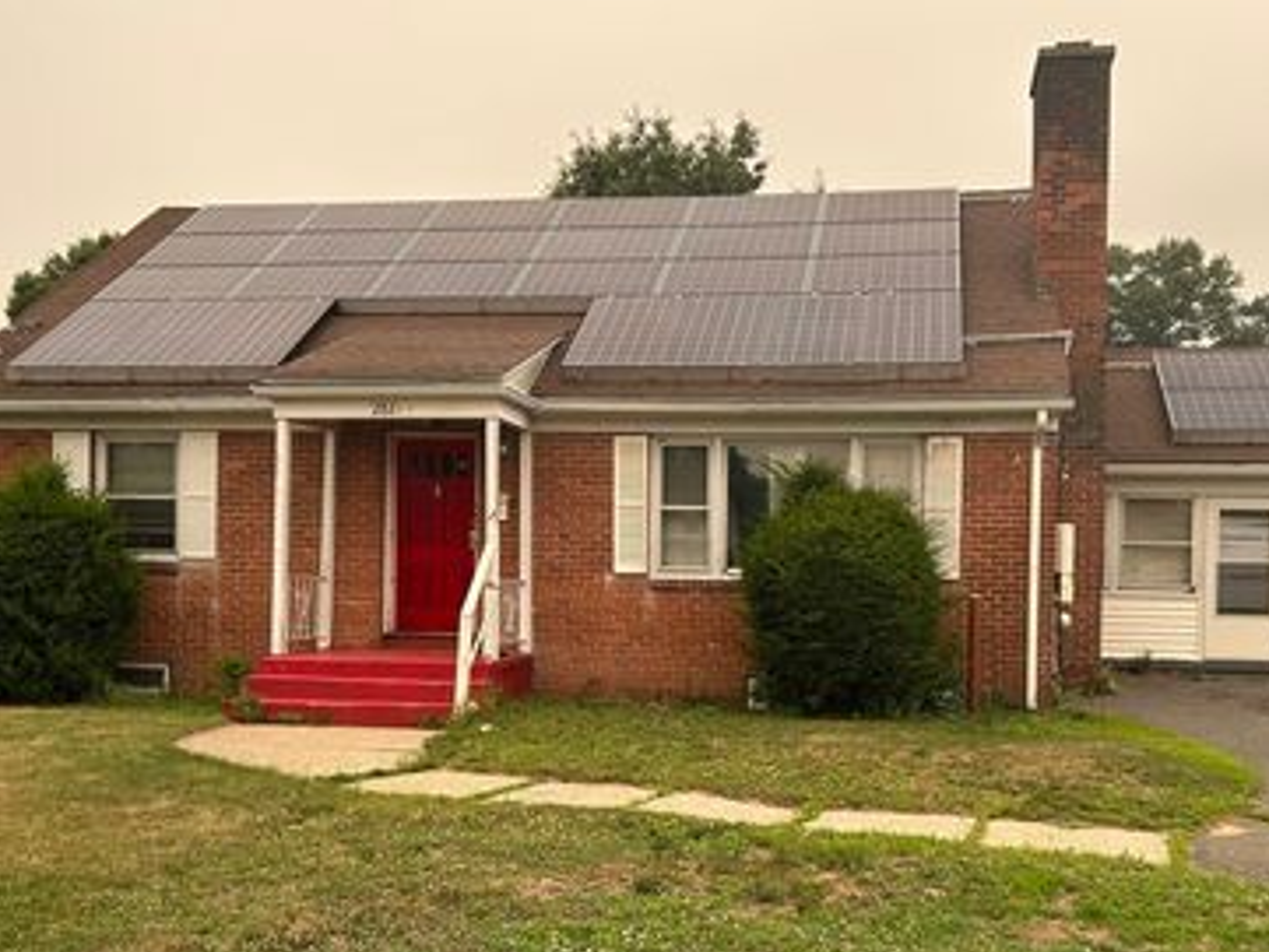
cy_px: 599
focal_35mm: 36
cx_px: 763
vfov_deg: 39.4
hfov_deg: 51.0
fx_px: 1320
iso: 50
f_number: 1.5
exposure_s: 1/410
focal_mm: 5.7
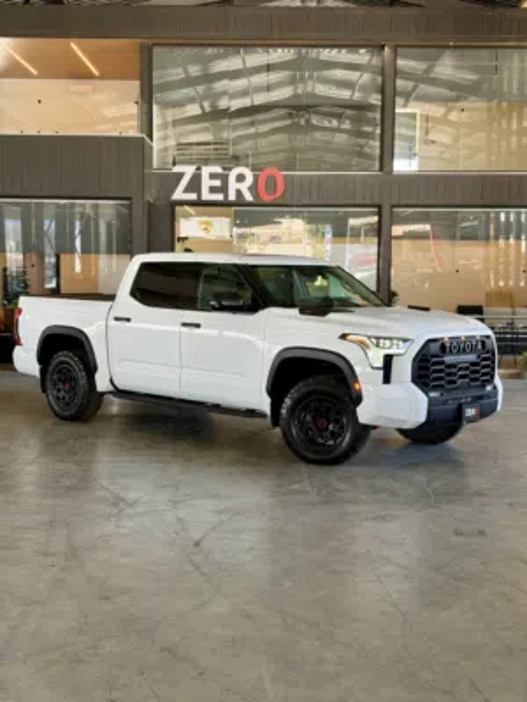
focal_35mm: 52
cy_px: 351
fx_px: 1056
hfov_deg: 28.0
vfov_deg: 36.8
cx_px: 264
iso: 40
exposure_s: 1/122
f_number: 1.6
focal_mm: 5.96
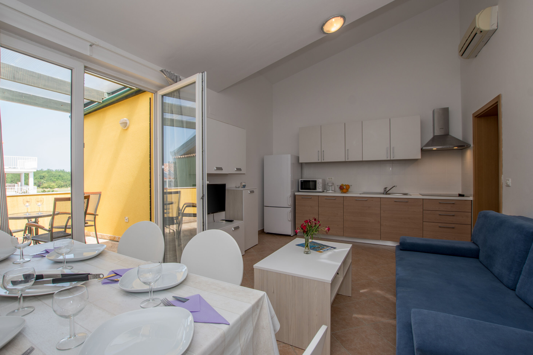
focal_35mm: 15
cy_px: 178
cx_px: 266
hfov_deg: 100.4
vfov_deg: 77.3
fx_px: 222
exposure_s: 1/40
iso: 100
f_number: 5.6
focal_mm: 10
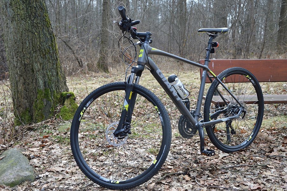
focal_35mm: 45
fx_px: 359
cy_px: 96
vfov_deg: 29.8
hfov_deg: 43.6
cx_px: 144
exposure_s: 1/100
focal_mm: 30
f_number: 5.6
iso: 400
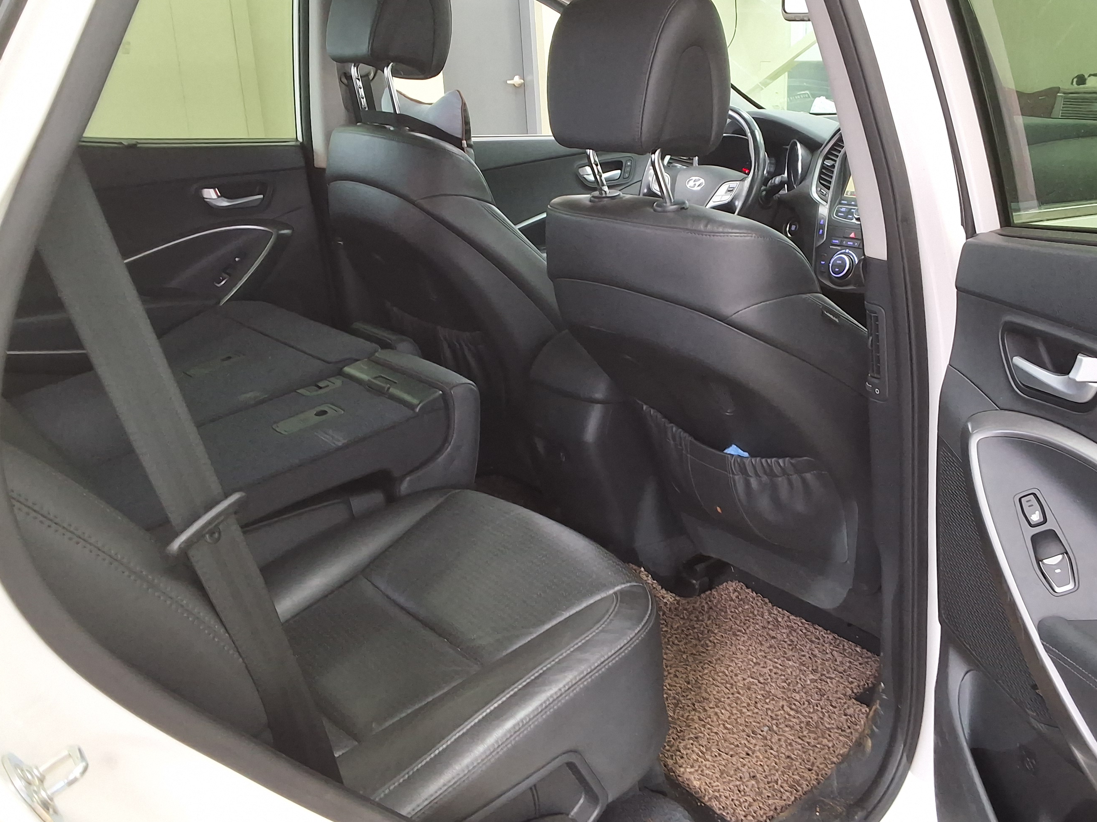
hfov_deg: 52.2
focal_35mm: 35
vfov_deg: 40.6
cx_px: 670
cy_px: 369
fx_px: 1109
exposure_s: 1/40
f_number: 1.9
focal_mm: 2.91
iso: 80
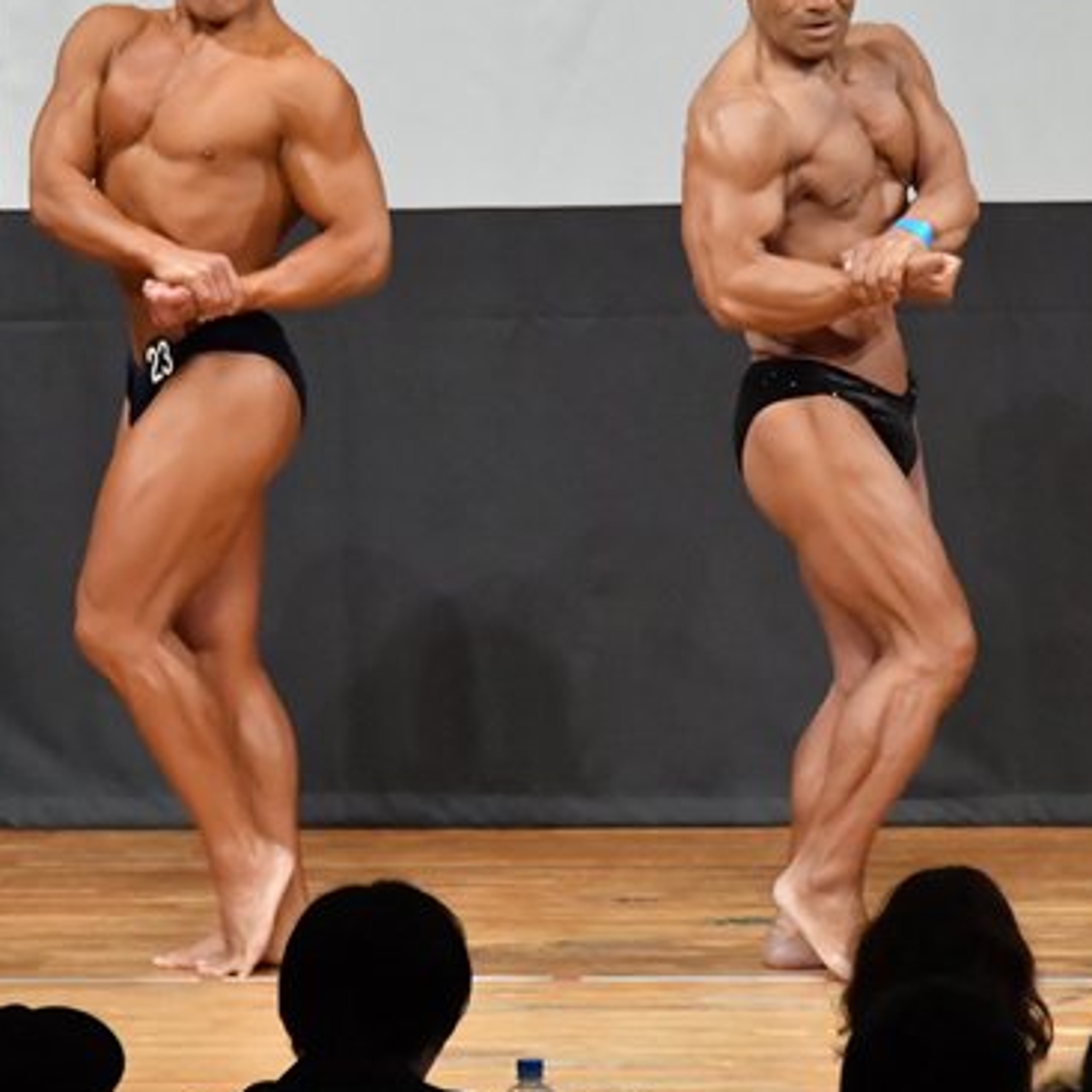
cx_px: 240
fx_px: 17274
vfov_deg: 3.6
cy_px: 351
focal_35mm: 484
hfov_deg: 3.6
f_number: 5.6
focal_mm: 180
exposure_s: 1/400
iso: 9000
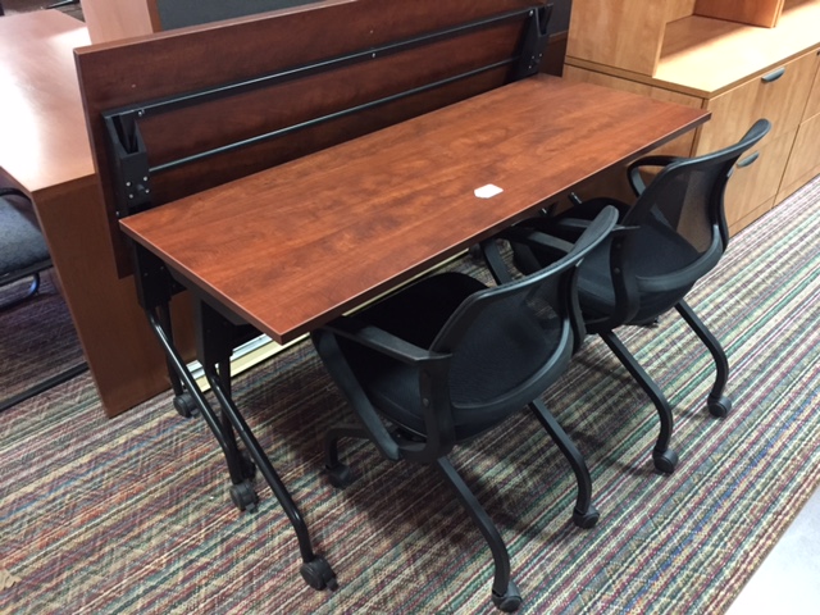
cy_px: 308
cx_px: 410
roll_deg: -0.5
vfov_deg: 48.2
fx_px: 687
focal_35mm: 29
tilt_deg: -35.7
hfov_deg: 61.7
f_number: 2.2
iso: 320
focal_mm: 4.15
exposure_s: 1/15
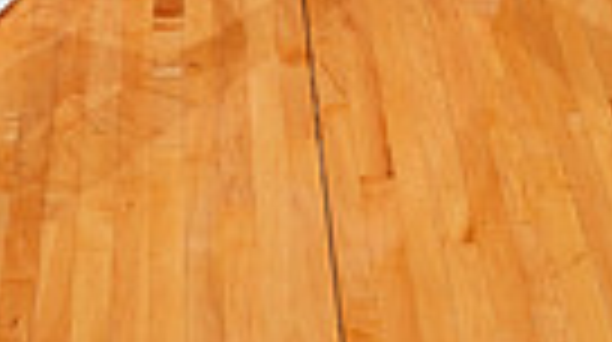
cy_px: -540
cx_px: 90
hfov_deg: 15.3
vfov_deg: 7.9
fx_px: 2252
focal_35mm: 139
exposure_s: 1/250
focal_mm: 40
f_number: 5.6
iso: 200
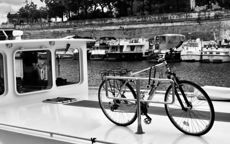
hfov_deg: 31.5
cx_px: 119
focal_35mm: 65
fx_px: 407
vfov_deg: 19.9
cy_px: 47
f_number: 10
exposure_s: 1/400
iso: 200
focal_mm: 30
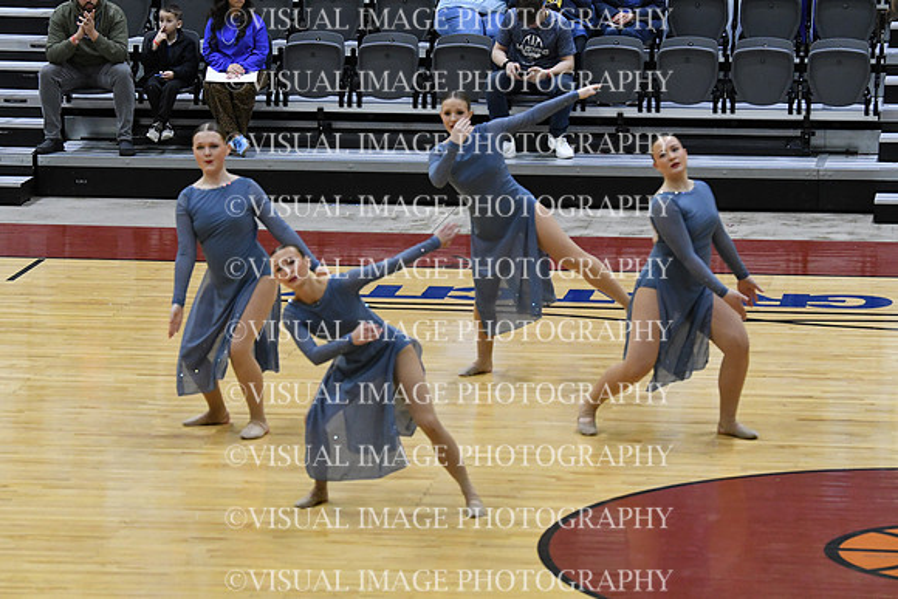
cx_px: 449
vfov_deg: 8.3
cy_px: 300
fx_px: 4117
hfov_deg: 12.4
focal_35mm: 165
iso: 5000
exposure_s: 1/500
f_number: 4
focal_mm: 110
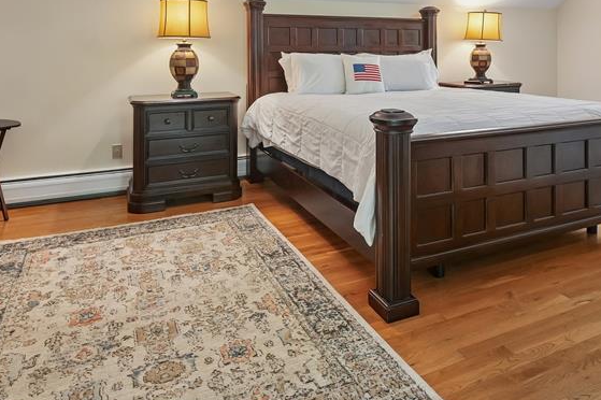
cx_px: 324
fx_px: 734
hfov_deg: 44.5
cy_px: 53
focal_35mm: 44
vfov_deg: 29.4
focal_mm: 24
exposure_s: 1/30
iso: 2500
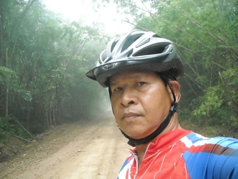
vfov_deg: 40.8
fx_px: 241
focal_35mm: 35
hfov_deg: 52.6
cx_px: 119
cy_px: 90
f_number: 2.8
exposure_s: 1/201
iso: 800
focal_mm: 5.7
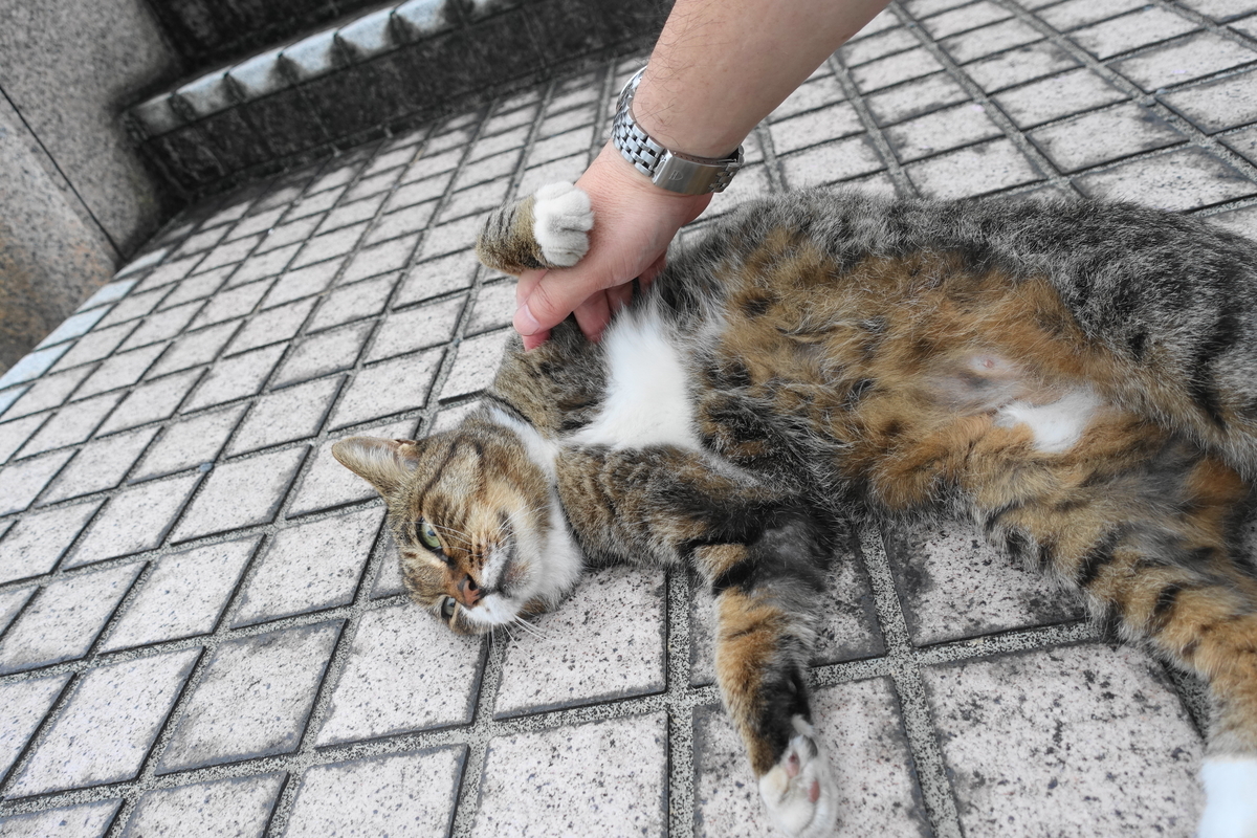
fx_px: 838
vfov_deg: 53.1
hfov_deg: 73.7
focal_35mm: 24
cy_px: 419
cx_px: 628
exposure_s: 1/80
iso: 125
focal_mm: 8.8
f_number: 2.8
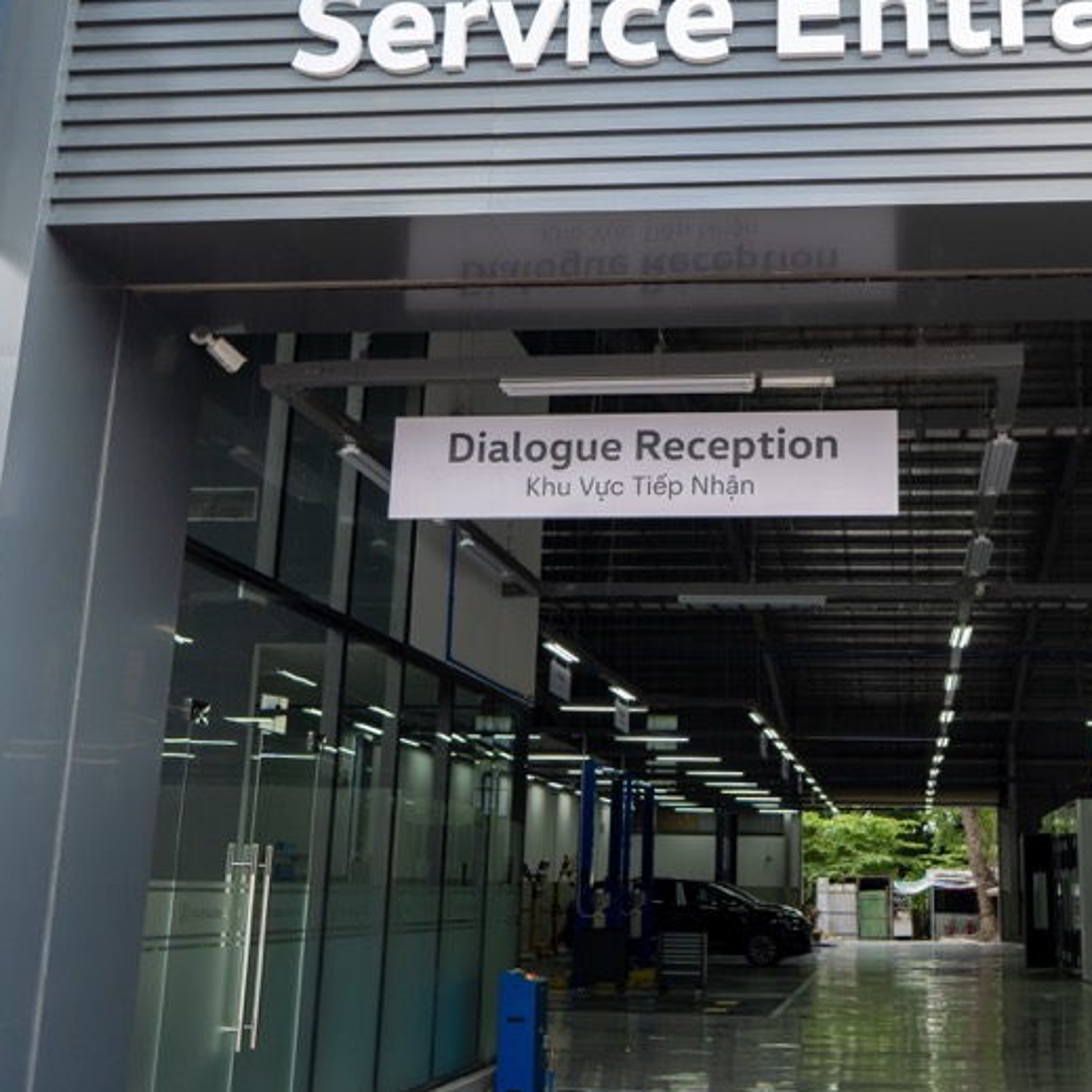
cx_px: 709
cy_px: 418
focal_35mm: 44
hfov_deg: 38.0
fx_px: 1570
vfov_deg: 38.1
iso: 160
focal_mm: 14
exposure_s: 1/125
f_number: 4.5
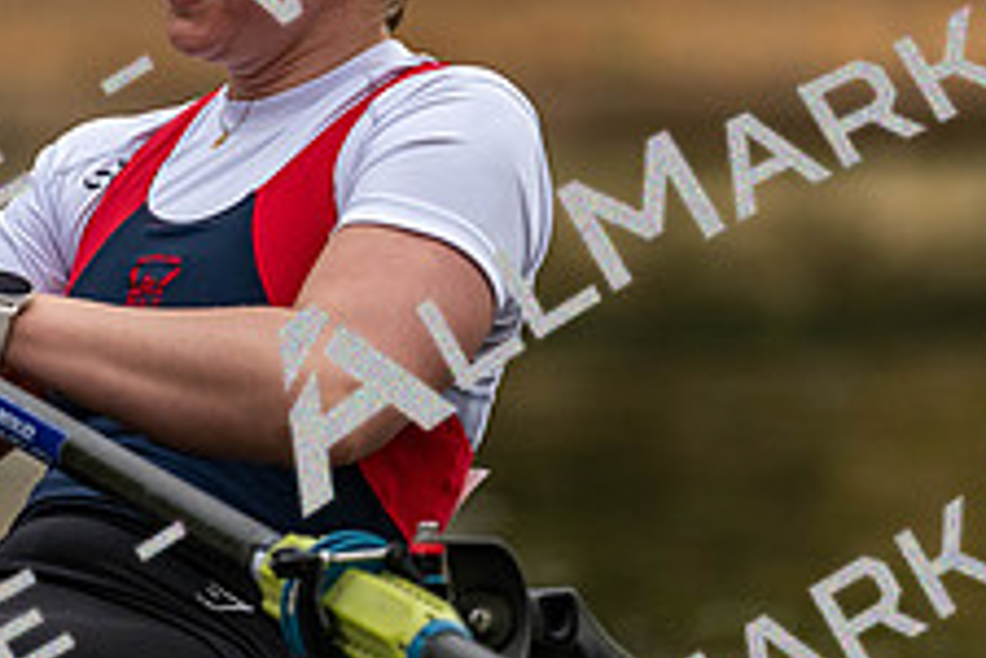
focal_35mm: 1033
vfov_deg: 1.3
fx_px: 28291
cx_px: -96
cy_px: 99
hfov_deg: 2.0
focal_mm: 400
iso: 1400
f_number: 4.5
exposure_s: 1/2500
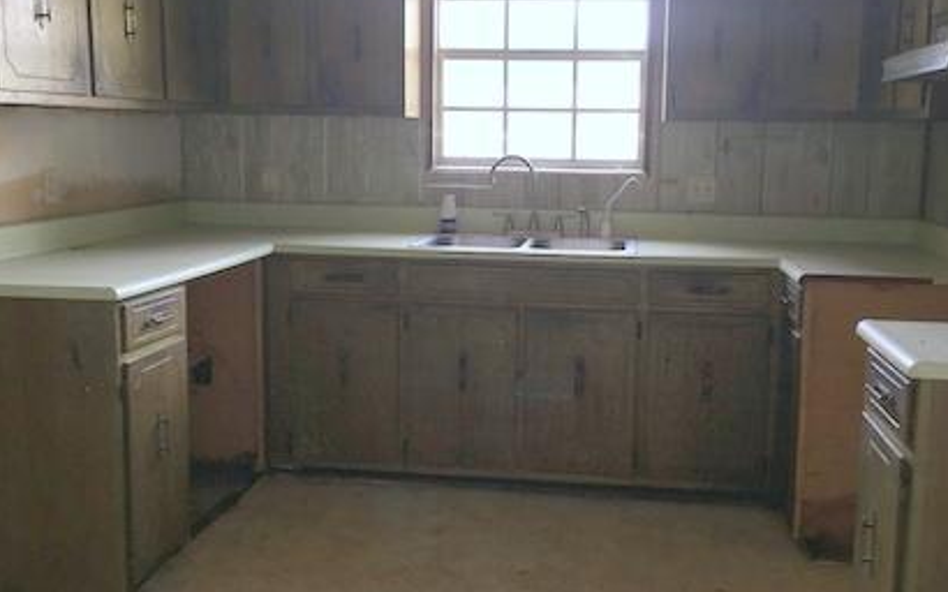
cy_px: 275
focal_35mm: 36
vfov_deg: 35.3
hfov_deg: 54.0
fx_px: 930
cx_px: 511
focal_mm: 4.15
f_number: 2.2
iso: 32
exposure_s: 1/33
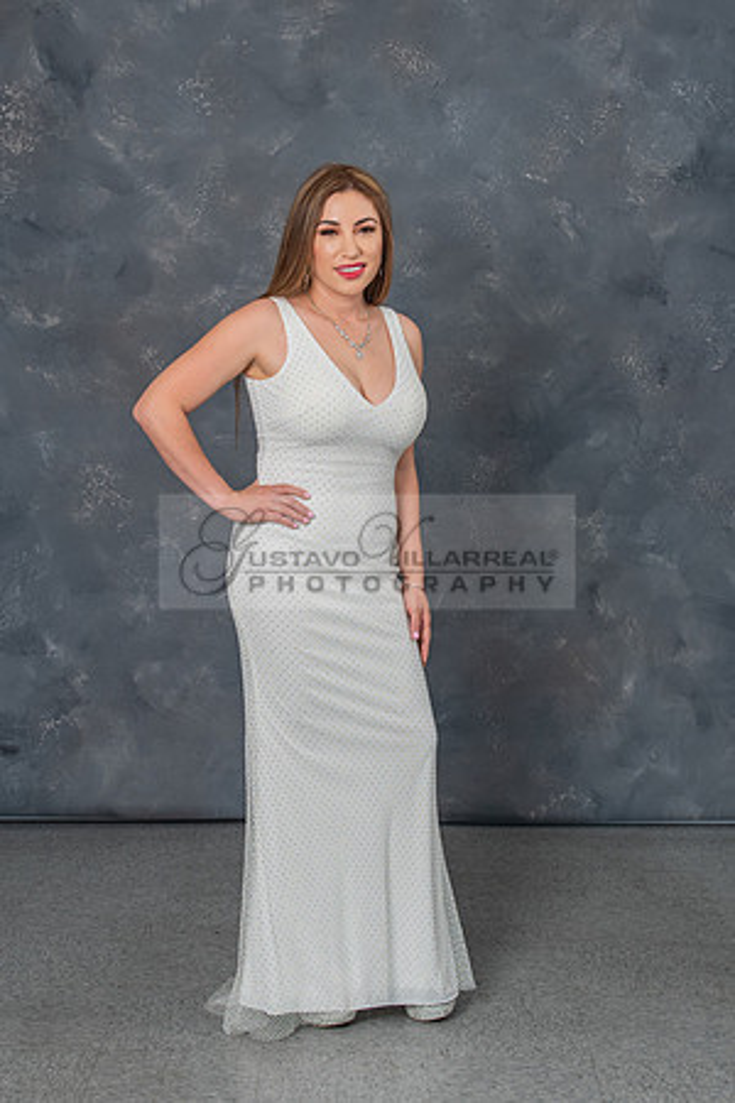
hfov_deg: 23.5
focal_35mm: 58
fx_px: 1764
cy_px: 488
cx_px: 343
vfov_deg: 34.7
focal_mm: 32
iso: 200
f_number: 5.6
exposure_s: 1/160
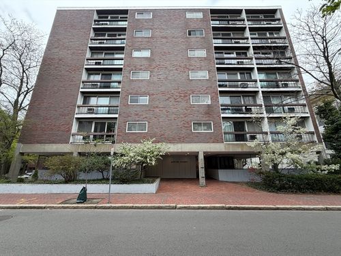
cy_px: 128
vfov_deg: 85.7
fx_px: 138
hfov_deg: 102.1
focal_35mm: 14
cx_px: 170
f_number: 2.2
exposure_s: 1/212
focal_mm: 2.22
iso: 50
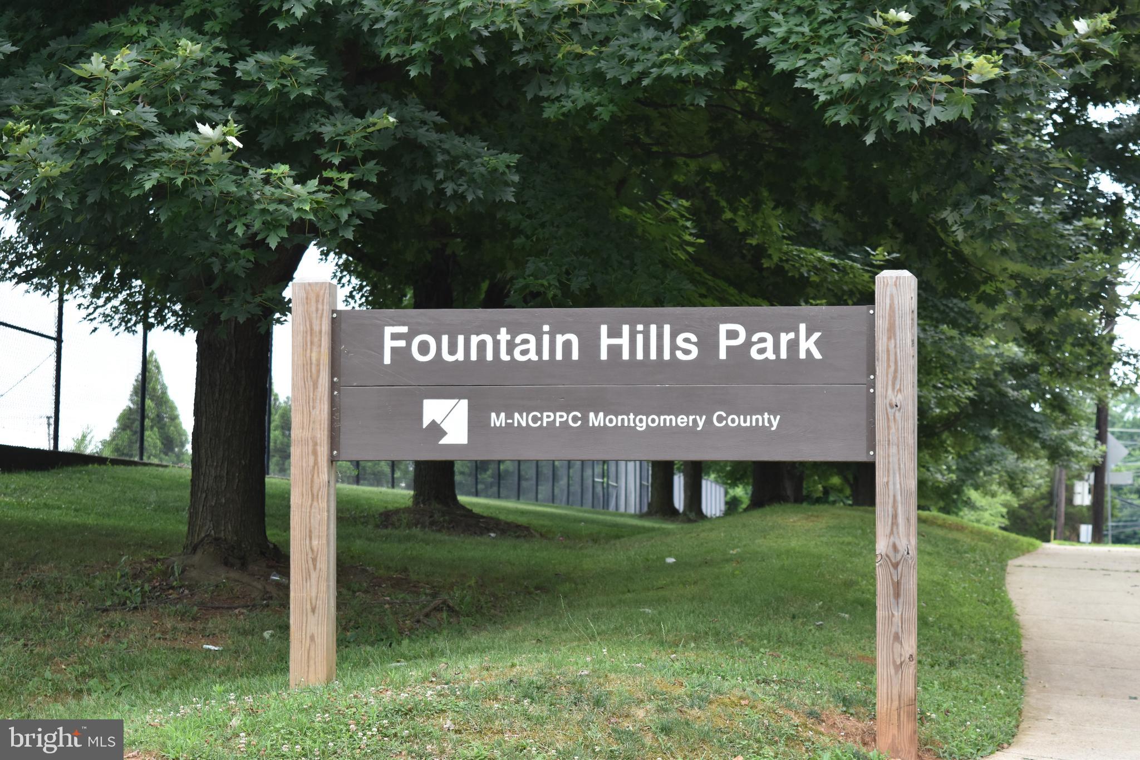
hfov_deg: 24.6
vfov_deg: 16.6
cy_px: 380
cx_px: 570
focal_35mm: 82
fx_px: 2612
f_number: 6.3
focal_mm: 55
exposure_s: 1/160
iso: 400
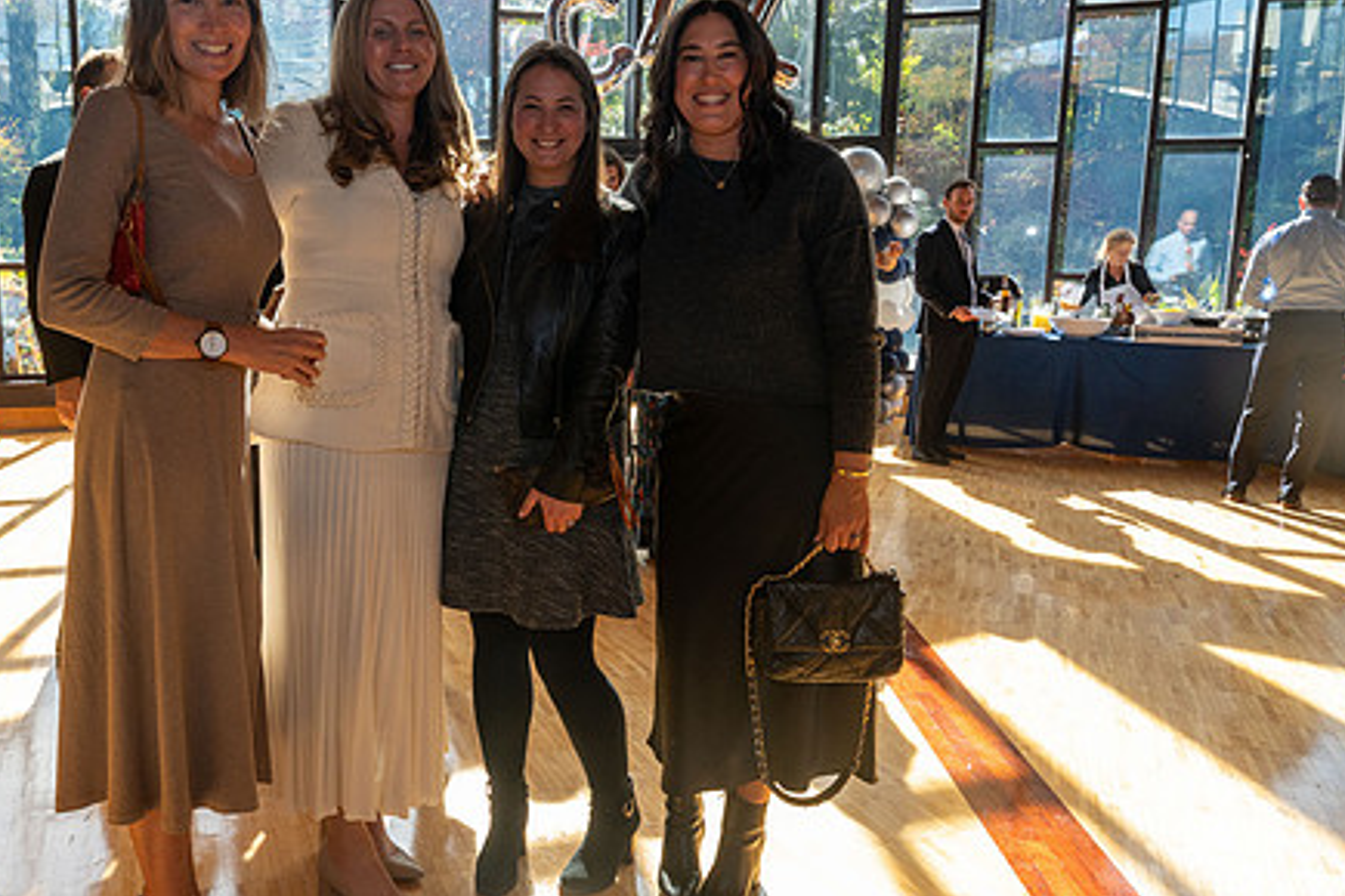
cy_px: 440
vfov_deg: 41.1
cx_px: 532
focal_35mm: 32
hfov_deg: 58.2
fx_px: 1195
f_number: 9
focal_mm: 24
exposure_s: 1/200
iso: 800
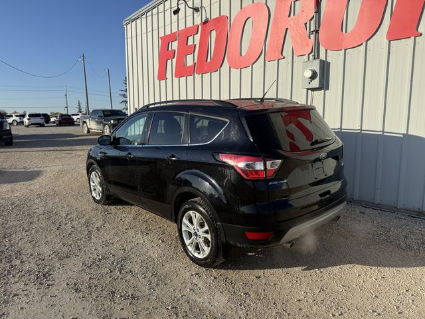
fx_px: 295
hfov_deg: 71.6
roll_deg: -0.4
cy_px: 160
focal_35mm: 24
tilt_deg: -9.7
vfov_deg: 56.8
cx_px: 212
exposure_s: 1/5714
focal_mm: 6.76
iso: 80
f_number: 1.78
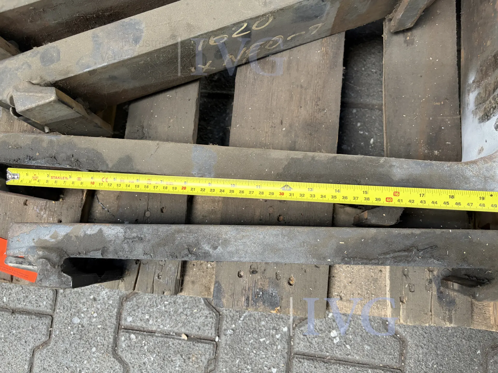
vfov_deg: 53.1
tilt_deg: -77.8
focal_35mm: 26
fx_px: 374
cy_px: 186
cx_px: 249
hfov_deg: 67.3
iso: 250
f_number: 1.6
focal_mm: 5.96
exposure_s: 1/60
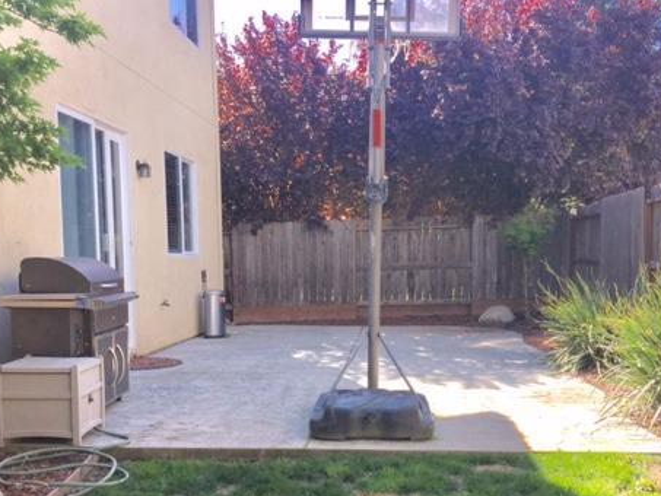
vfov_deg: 34.8
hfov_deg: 45.7
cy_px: 337
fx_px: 783
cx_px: 374
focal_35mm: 41
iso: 32
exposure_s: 1/628
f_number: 2.2
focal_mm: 4.15
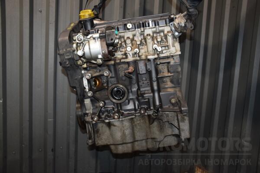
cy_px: 86
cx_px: 130
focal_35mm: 33
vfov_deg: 40.0
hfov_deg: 57.2
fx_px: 238
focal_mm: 22
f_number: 5
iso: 800
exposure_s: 1/60
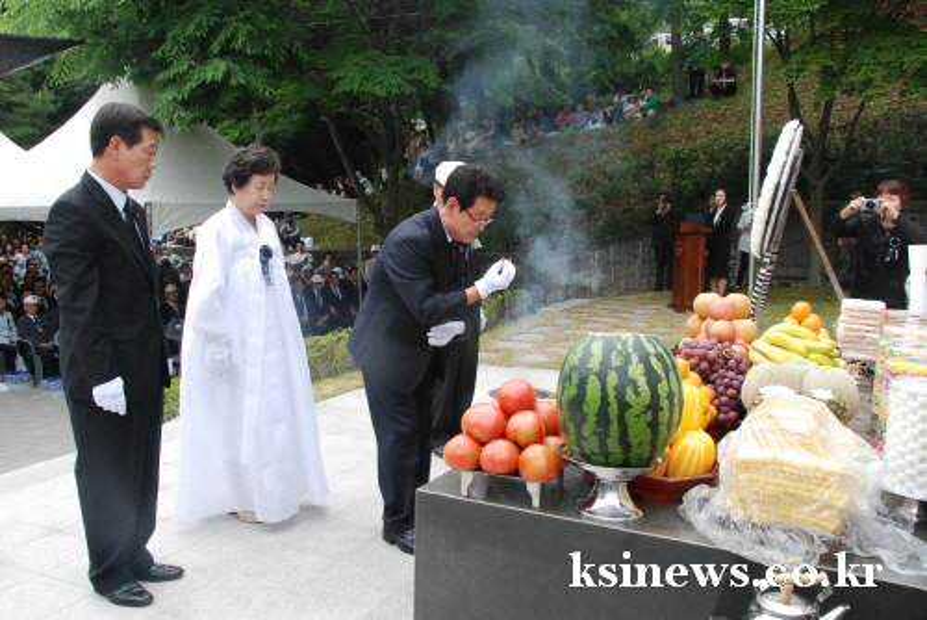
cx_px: 464
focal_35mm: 30
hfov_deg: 61.9
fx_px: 773
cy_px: 310
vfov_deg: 43.7
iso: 800
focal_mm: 20
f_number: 9
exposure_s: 1/320
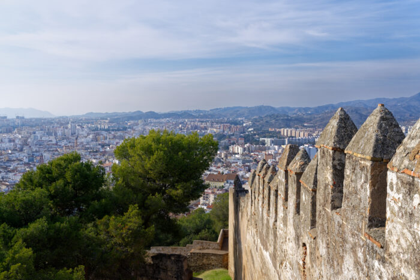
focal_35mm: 35
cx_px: 210
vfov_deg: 37.8
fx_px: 408
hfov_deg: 54.5
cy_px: 140
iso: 100
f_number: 14
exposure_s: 1/60
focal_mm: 35
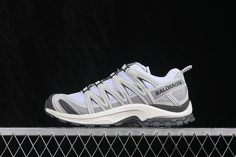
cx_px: 118
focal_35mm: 75
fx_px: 492
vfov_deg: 18.2
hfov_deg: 27.0
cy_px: 78
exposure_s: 1/80
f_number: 8
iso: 160
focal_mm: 50
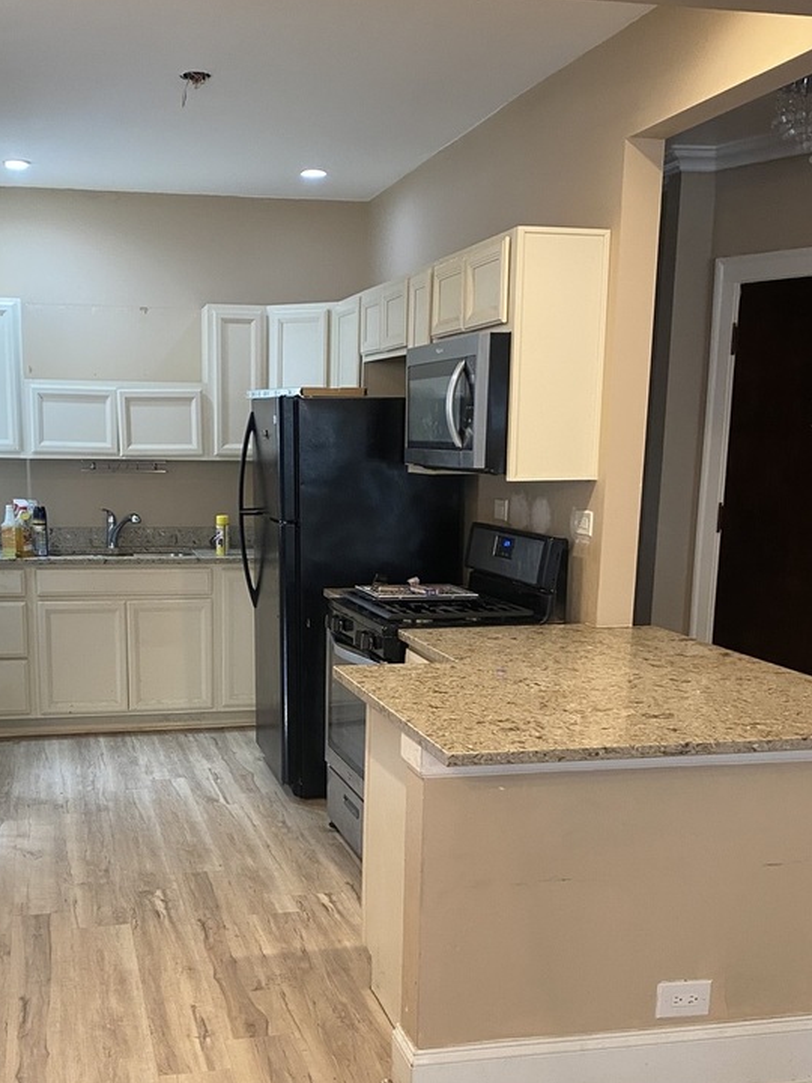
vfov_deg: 47.4
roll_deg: +0.8
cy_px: 684
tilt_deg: -12.8
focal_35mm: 39
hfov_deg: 36.6
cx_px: 292
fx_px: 1220
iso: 250
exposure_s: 1/60
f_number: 1.8
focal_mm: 4.25
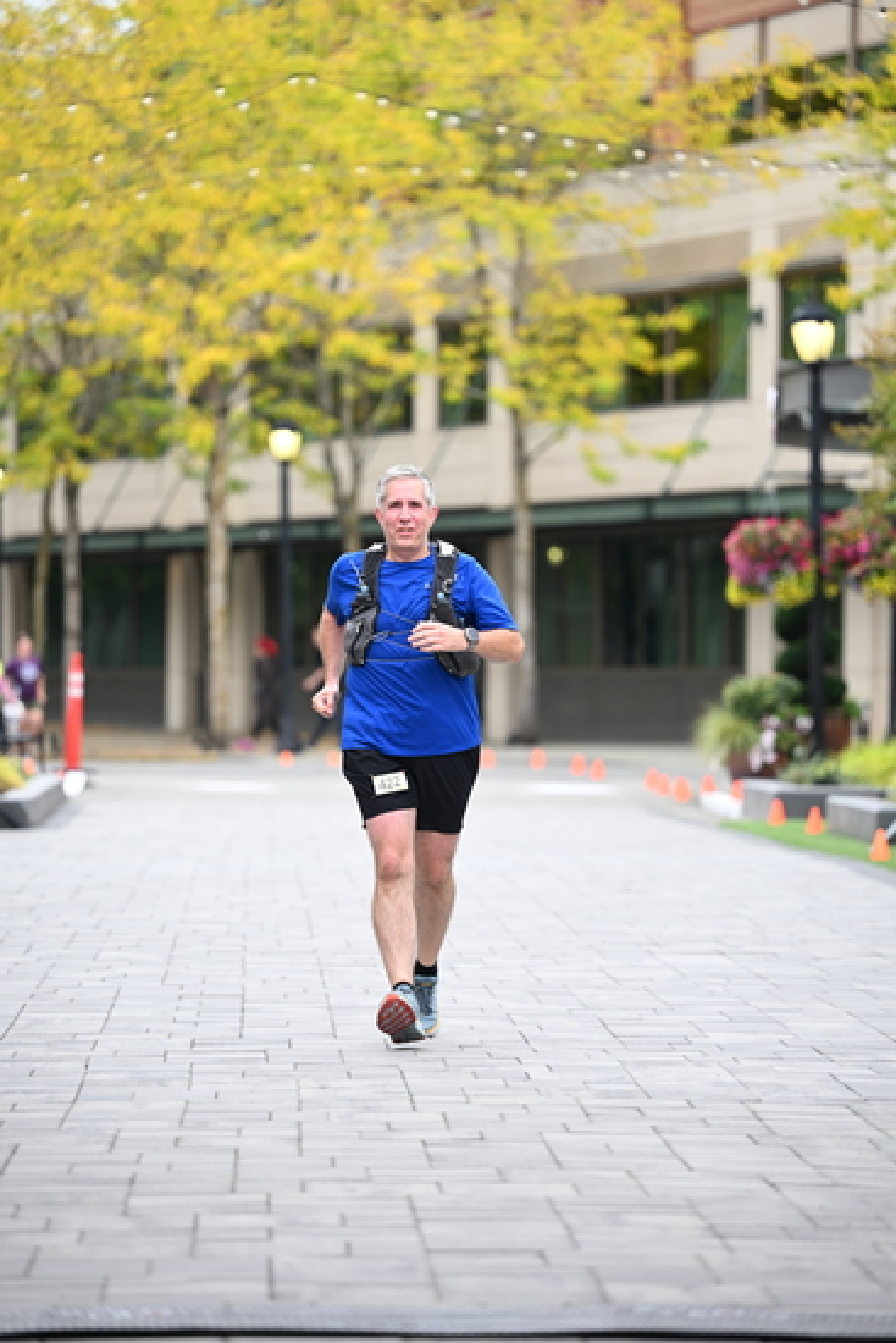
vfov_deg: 13.7
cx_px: 448
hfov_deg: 9.2
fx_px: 5596
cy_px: 672
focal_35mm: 150
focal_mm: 150
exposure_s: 1/1000
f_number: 2.8
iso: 400
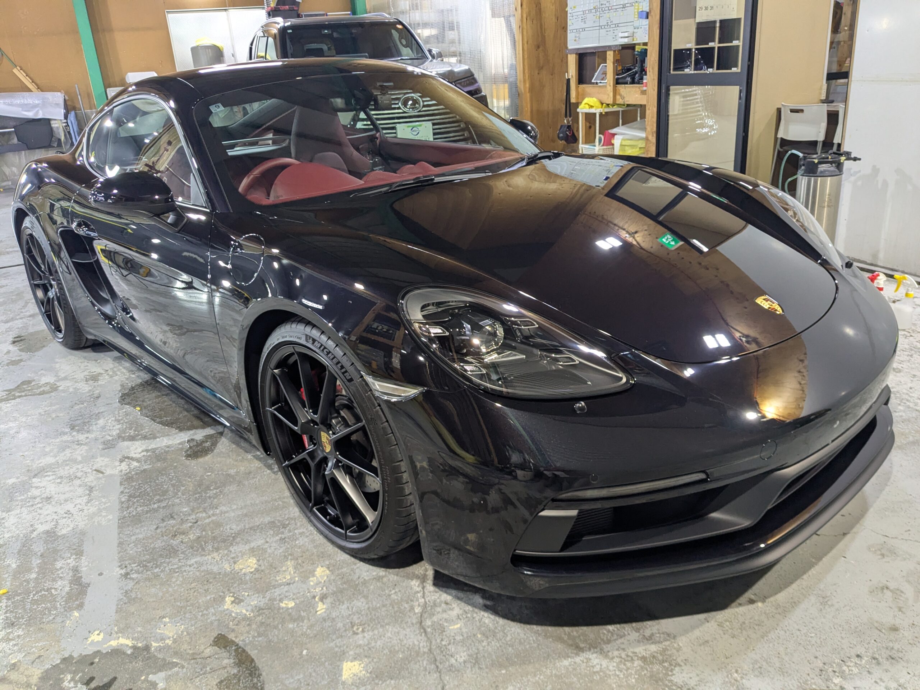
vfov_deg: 51.4
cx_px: 460
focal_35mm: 27
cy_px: 345
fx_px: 718
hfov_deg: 65.3
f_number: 1.73
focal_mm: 4.38
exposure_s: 1/120
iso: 336
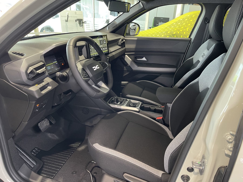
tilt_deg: -23.3
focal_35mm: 25
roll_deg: -3.1
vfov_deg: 54.9
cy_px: 91
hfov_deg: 69.4
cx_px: 122
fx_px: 175
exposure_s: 1/50
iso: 320
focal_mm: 5.1
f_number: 1.6
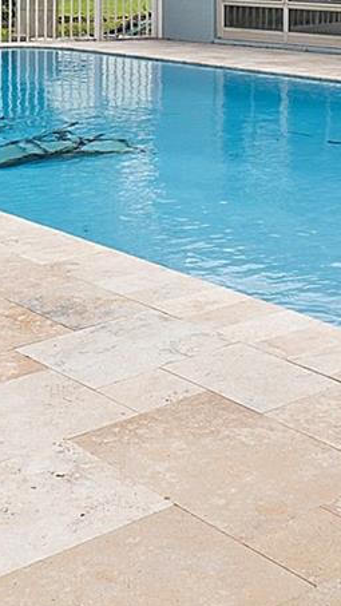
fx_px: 1141
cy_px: -29
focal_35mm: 71
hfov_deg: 16.8
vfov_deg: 27.6
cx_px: 288
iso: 200
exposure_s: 1/500
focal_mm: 10
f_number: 10
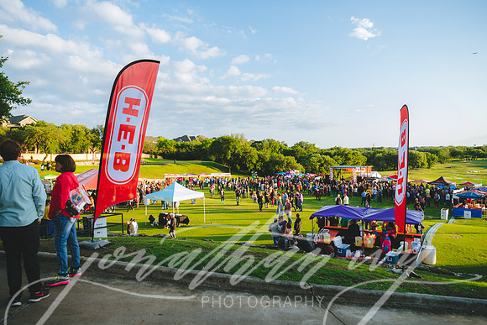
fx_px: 325
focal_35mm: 24
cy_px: 162
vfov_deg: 53.2
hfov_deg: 73.7
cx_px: 244
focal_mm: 24
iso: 72
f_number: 3.5
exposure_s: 1/160
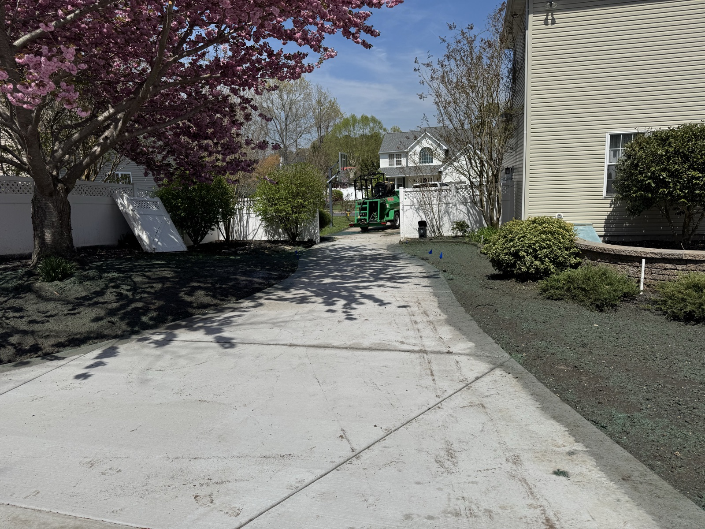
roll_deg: +2.1
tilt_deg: -11.0
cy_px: 264
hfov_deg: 71.6
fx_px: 489
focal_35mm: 24
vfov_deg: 56.8
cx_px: 352
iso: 80
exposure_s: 1/7937
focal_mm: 6.76
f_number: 1.78
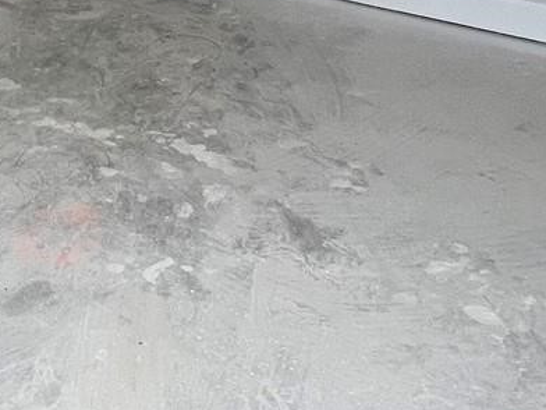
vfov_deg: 22.4
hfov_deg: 34.9
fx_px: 836
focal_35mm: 53
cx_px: 102
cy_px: -211
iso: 80
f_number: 1.8
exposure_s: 1/99
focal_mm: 1.57
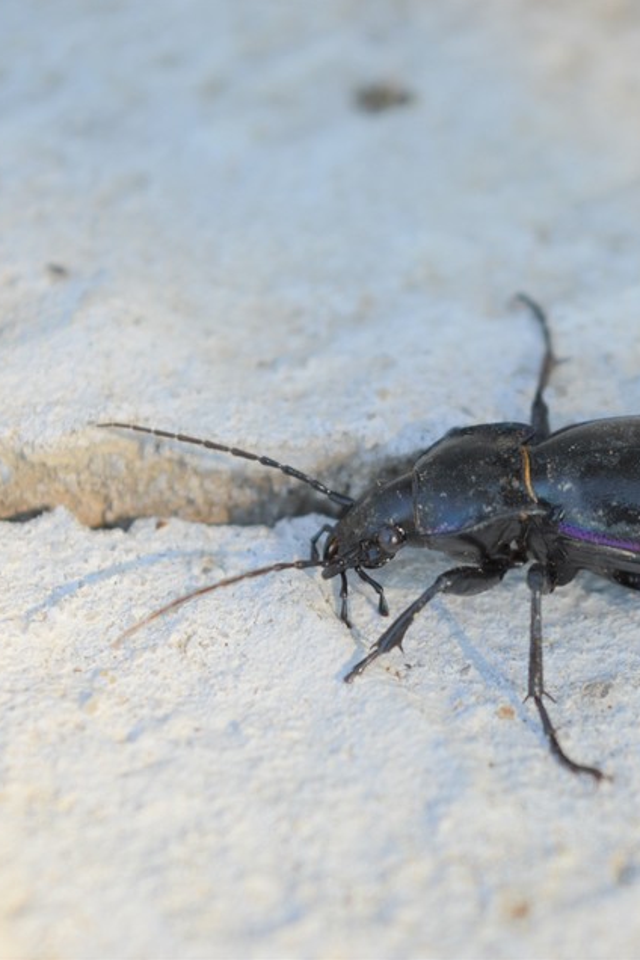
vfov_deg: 16.4
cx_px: 560
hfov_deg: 10.9
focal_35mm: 125
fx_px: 3327
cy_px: 478
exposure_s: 1/125
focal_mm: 55
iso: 100
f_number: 5.6
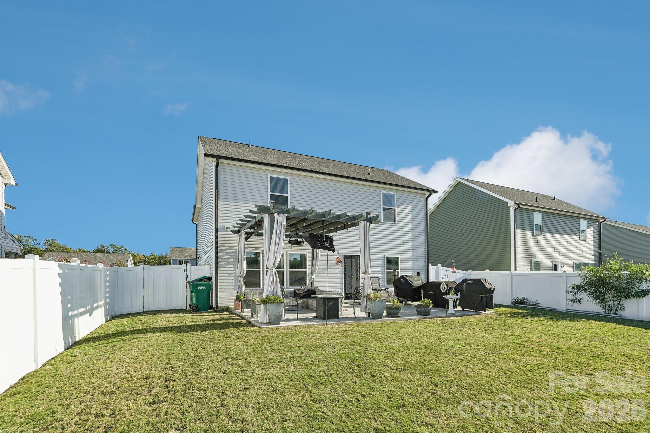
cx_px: 325
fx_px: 289
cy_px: 216
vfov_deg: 73.7
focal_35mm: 16
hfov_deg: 96.7
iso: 100
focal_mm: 16
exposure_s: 1/160
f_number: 8
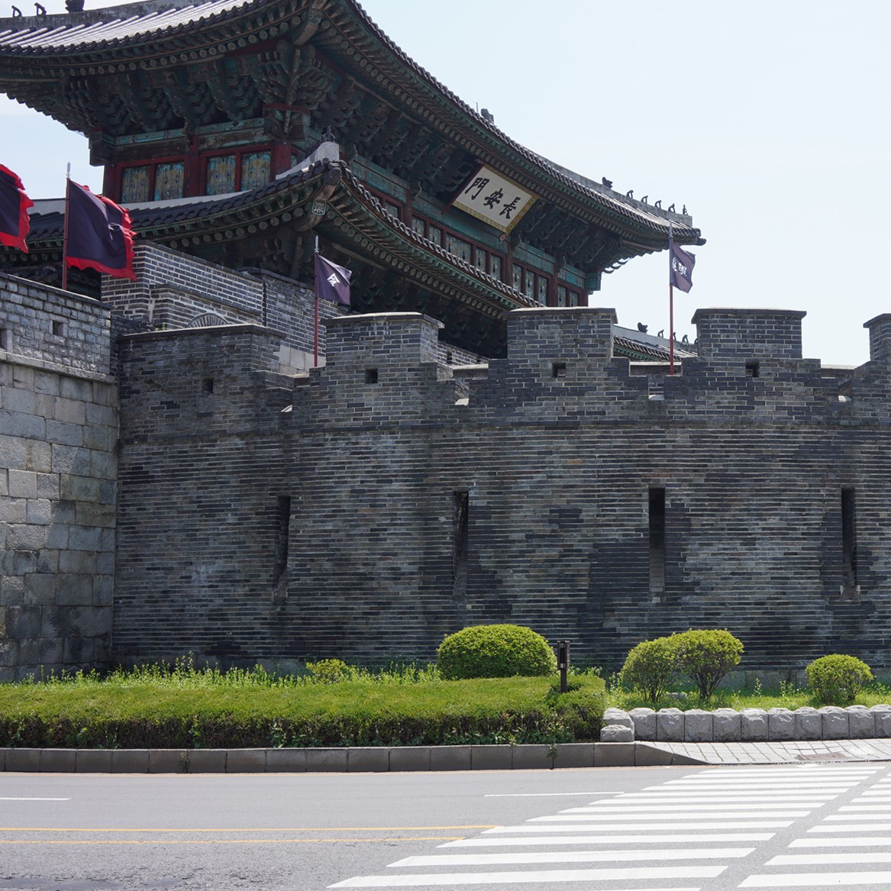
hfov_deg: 32.4
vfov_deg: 33.4
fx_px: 1485
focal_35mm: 51
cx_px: 728
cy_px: 390
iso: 200
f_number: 14
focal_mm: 35
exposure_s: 1/125
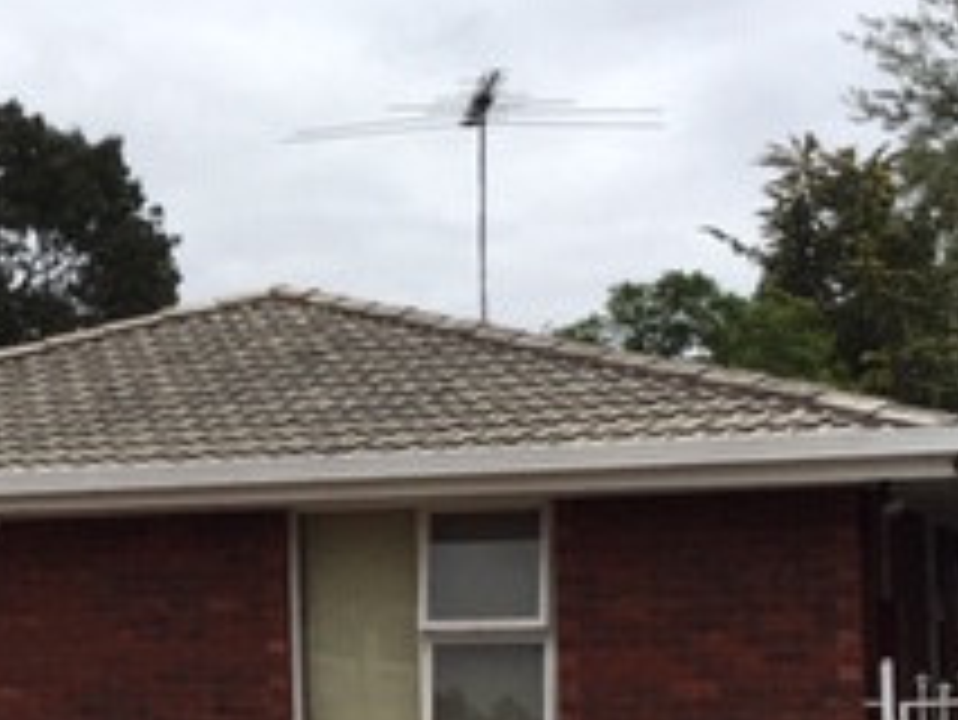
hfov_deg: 21.6
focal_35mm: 87
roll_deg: +1.3
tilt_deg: +1.4
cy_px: 621
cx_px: -27
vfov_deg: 16.8
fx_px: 2409
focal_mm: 4.15
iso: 25
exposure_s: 1/950
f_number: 2.2
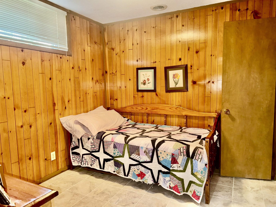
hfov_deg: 71.6
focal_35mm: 24
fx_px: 191
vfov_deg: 56.8
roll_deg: +1.2
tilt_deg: -6.4
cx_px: 138
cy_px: 104
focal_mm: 6.76
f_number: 1.78
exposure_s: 1/12
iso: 80
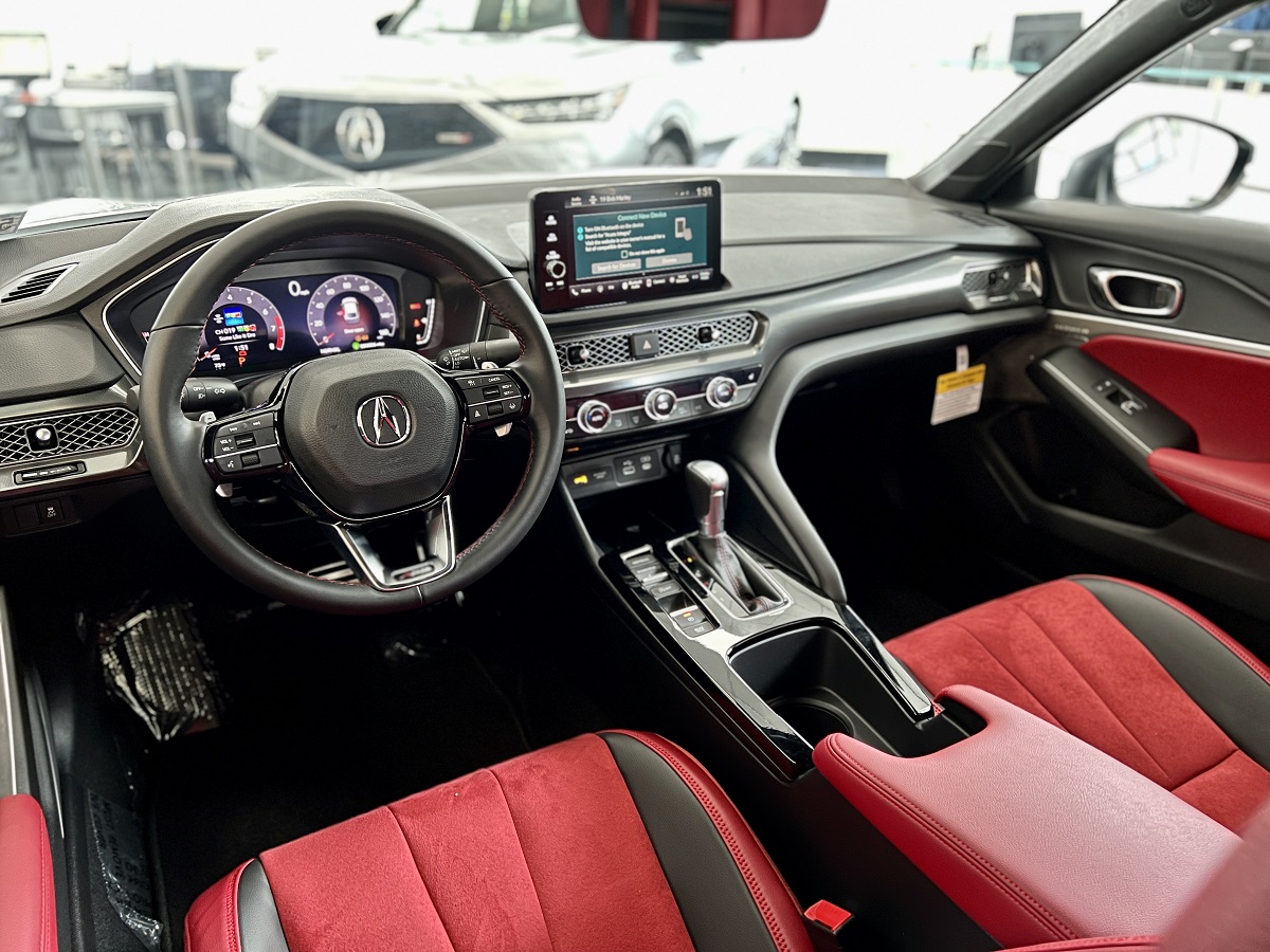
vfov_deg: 53.1
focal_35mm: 26
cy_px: 476
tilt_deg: -25.3
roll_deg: -0.1
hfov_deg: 67.3
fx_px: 954
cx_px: 635
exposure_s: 1/60
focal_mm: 5.7
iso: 250
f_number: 1.5
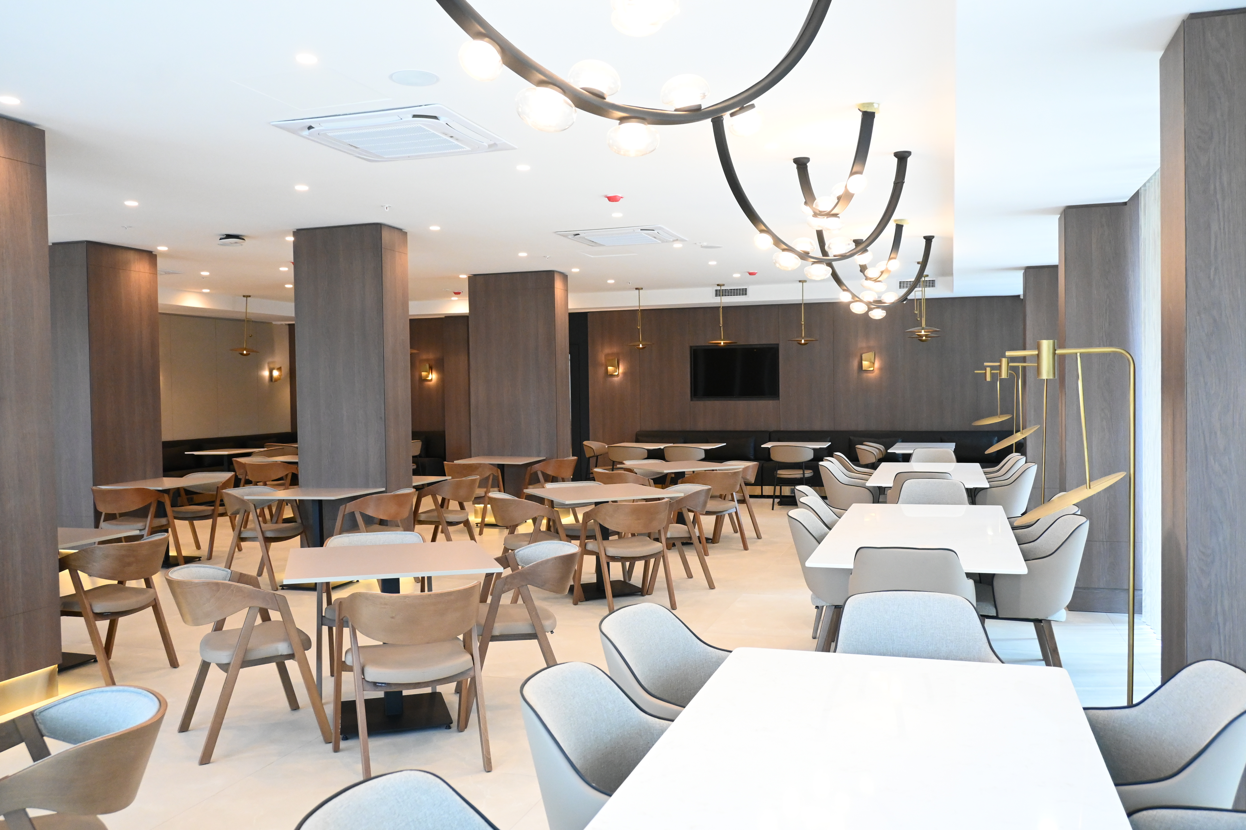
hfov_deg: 61.9
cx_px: 623
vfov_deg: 43.6
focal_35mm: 30
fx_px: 1038
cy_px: 415
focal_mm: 20
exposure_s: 1/125
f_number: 4.5
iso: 2500
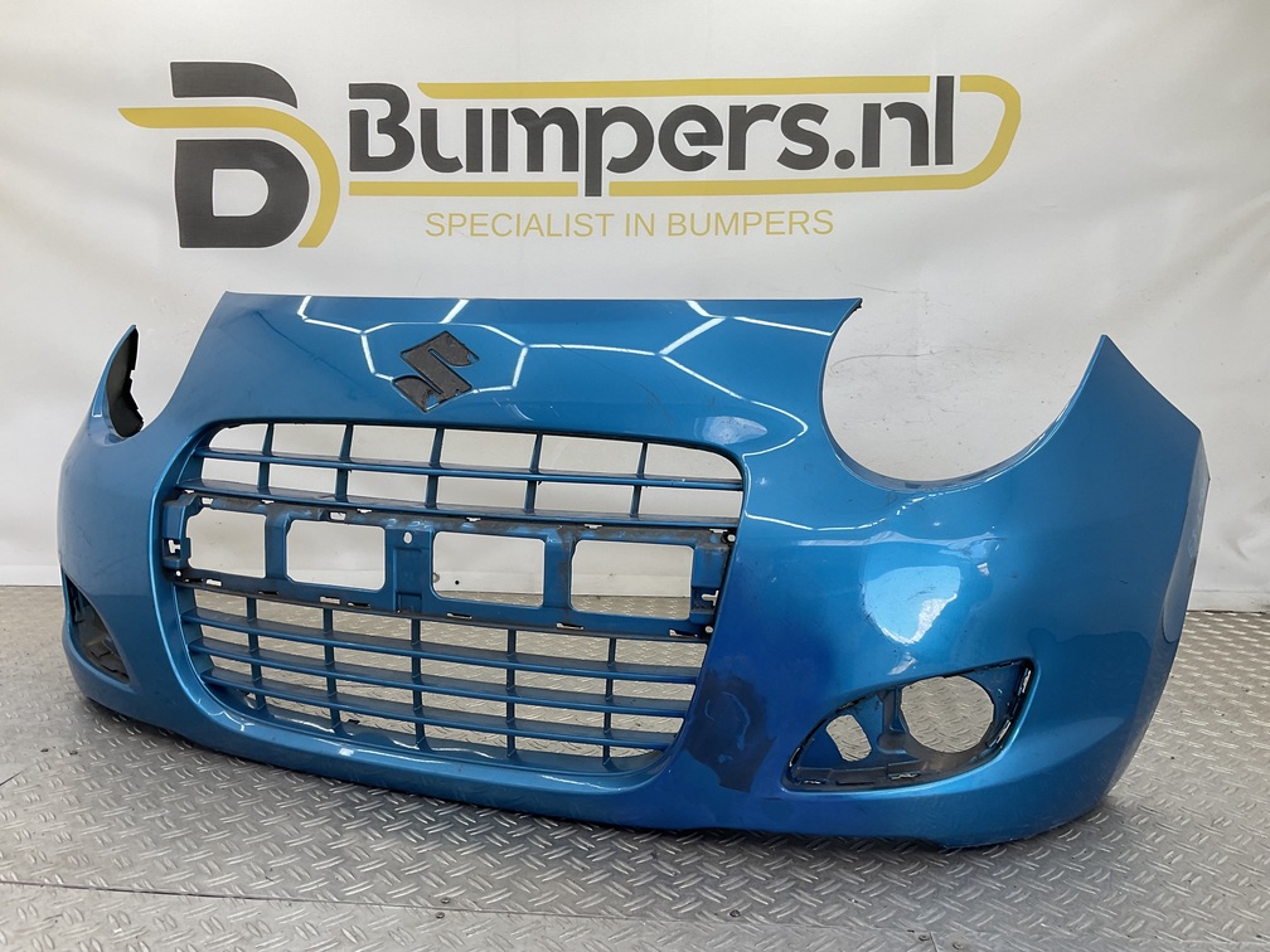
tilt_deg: -7.4
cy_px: 476
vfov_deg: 48.2
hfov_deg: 61.7
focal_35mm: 29
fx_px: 1064
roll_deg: -3.3
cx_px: 635
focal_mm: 3
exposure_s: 1/101
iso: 16
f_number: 1.8
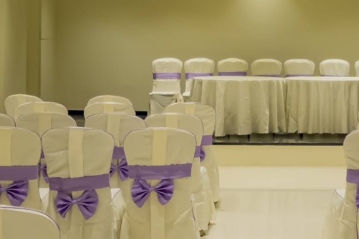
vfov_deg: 15.0
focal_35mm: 90
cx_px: 292
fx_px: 897
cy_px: 33
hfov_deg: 22.3
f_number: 2.8
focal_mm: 14
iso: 320
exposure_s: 1/160
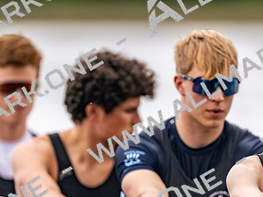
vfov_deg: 1.3
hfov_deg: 1.8
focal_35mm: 1122
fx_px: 8531
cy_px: 166
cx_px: 196
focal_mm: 600
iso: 500
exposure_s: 1/2500
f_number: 4
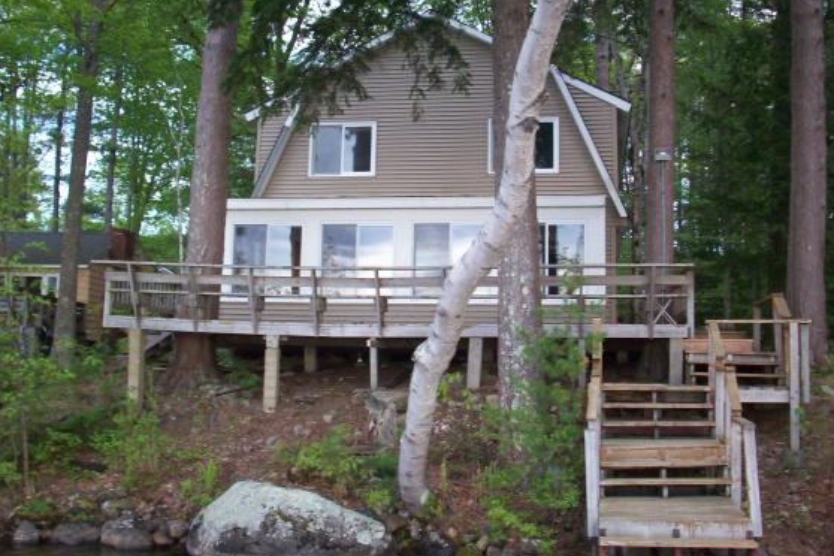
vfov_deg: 33.4
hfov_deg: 48.5
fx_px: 927
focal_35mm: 40
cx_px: 408
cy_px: 245
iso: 174
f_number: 2.8
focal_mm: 6.2
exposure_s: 1/128
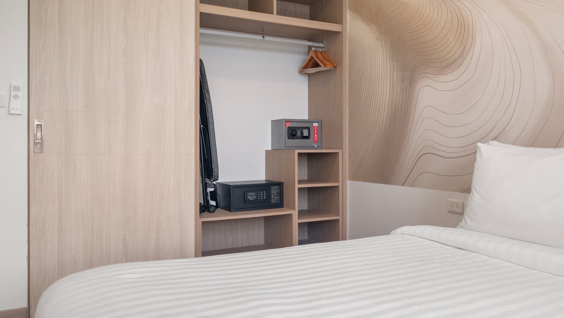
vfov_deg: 37.8
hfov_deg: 62.0
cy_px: 147
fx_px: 464
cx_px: 343
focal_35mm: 31
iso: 400
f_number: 8
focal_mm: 16
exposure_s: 1/2.5
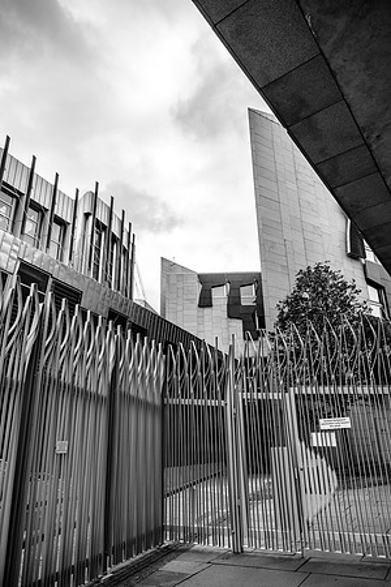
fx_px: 391
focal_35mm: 24
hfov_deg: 53.1
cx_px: 196
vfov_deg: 73.7
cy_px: 294
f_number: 2.8
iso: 320
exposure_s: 1/3200
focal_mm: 16
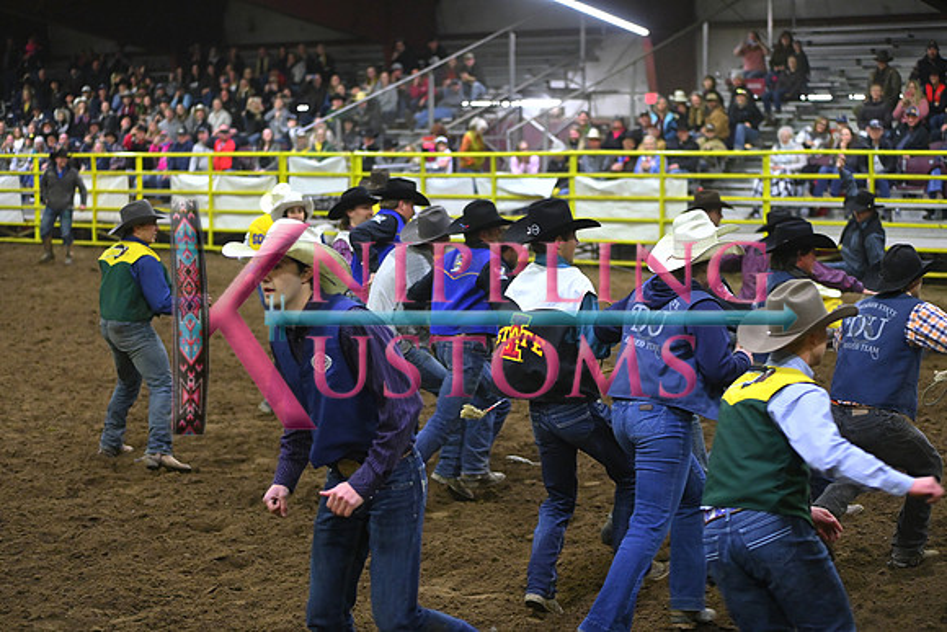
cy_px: 316
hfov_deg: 26.0
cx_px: 474
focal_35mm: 78
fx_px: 2052
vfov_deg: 17.5
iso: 6400
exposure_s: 1/400
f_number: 2.8
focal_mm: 78
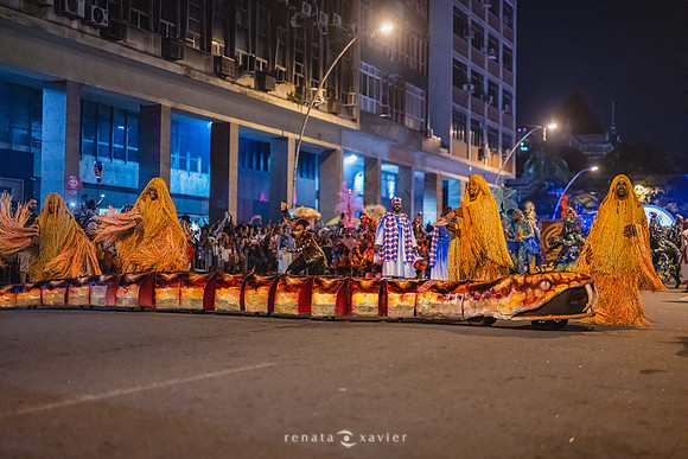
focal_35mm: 50
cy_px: 230
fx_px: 956
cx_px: 344
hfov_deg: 39.6
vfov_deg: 27.0
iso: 6400
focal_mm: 50
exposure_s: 1/320
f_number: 1.2
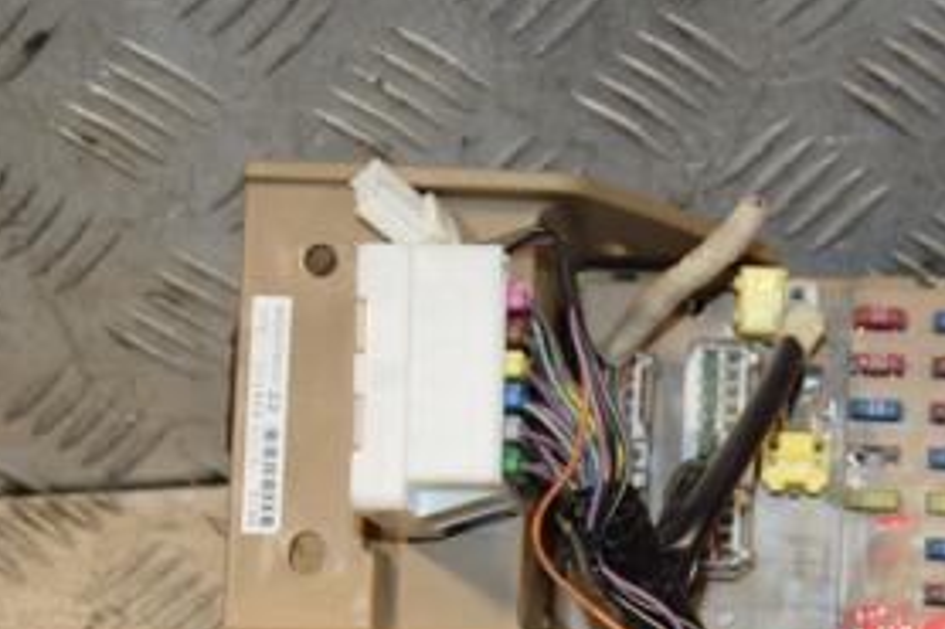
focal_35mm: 123
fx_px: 3227
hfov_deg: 16.5
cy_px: 490
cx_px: 775
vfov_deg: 11.1
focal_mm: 38
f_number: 5.6
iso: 800
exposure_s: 1/200
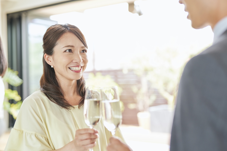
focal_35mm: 50
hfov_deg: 39.6
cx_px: 114
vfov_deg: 27.0
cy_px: 76
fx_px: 315
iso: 160
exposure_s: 1/200
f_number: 2
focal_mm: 50
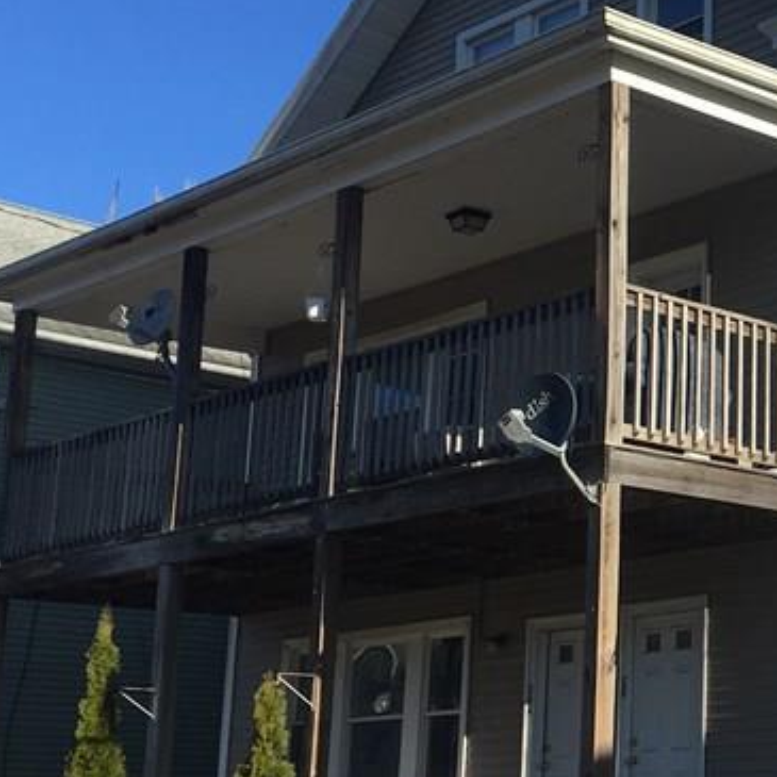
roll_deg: +0.5
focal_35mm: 72
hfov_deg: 22.1
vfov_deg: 24.0
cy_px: 424
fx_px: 1828
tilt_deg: +12.1
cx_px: 943
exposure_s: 1/1508
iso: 25
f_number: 2.2
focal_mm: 4.15
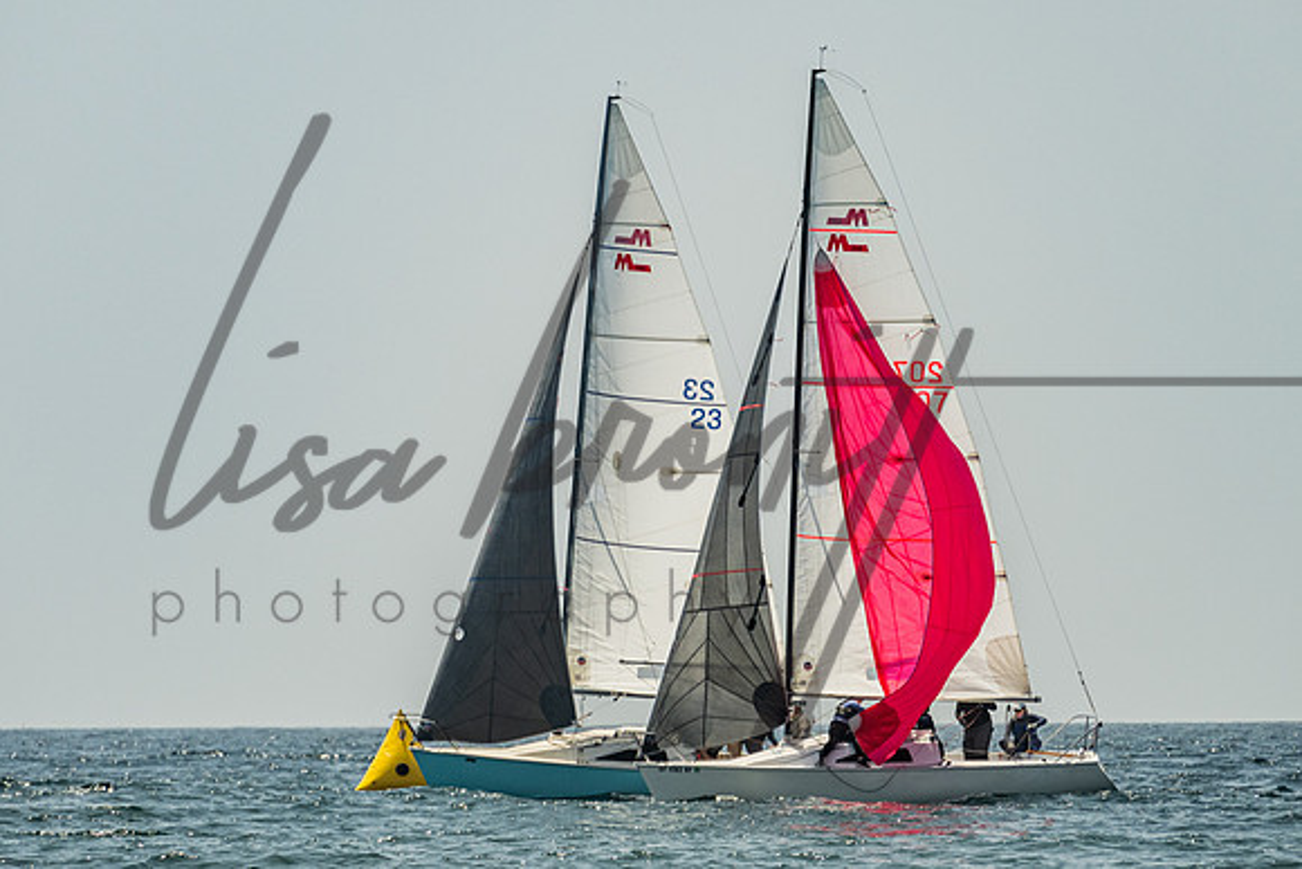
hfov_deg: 5.9
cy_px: 387
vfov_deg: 3.9
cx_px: 673
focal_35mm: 352
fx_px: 12726
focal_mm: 200
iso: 320
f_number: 6.3
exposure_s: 1/1250
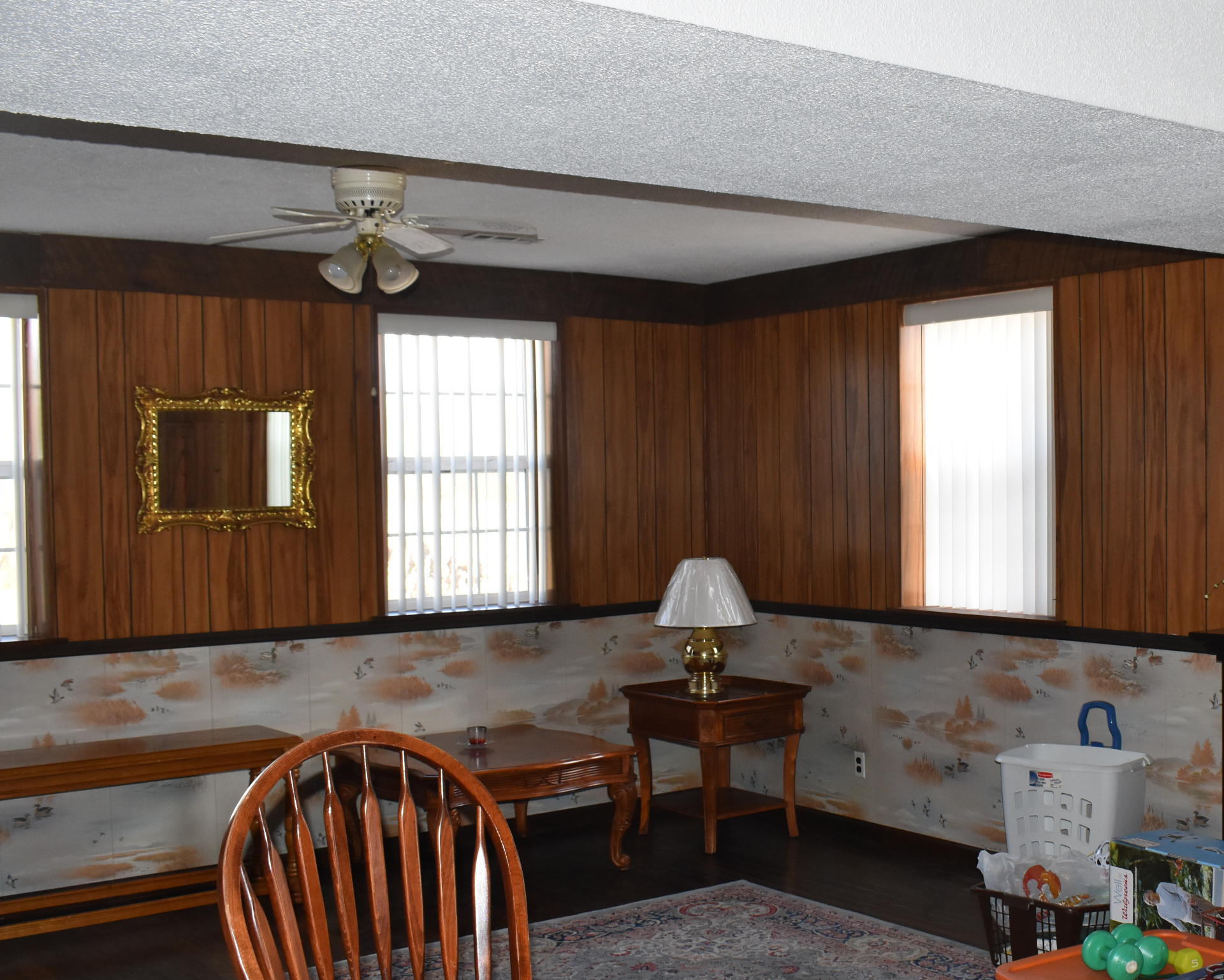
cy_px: 558
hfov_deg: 41.1
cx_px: 880
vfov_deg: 34.1
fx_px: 1594
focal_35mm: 44
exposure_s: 1/125
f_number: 5.6
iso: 800
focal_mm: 20
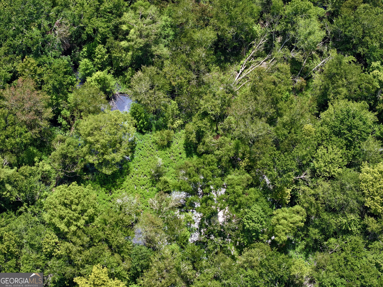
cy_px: 144
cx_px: 192
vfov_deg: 21.0
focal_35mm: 70
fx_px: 774
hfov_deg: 27.8
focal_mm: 19.35
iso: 100
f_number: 2.8
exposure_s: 1/640
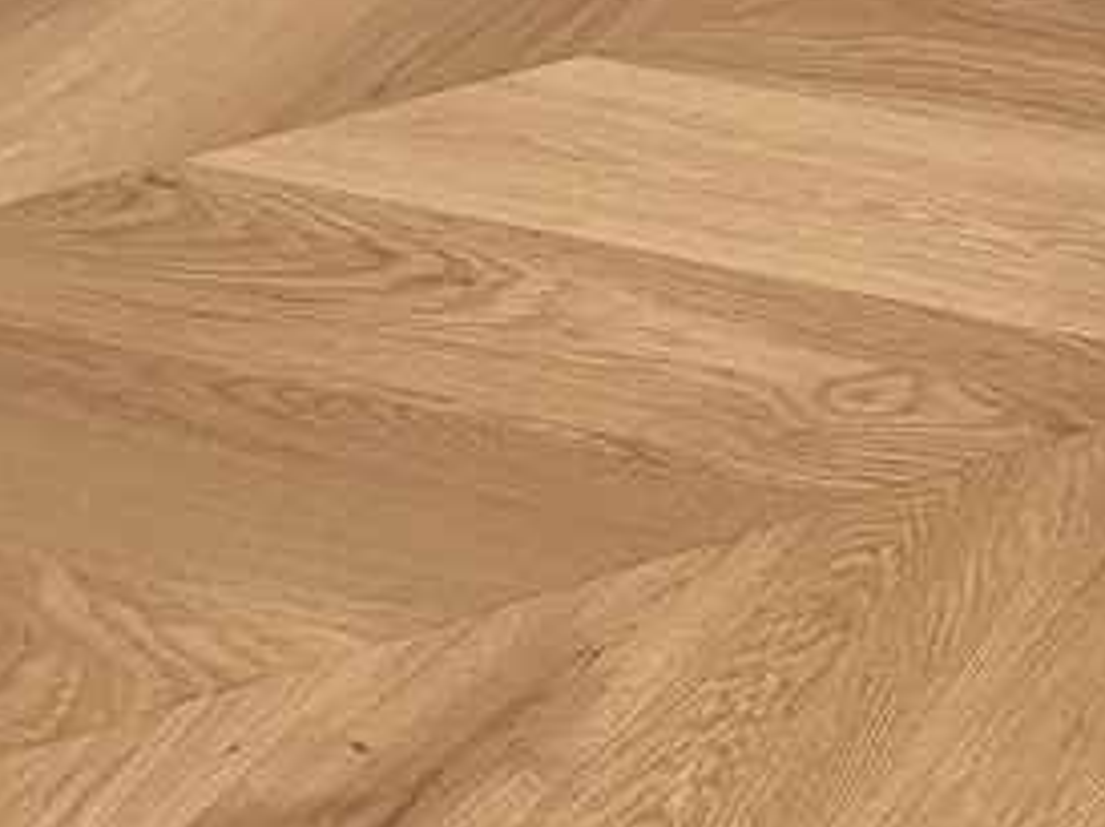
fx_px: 3636
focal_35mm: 114
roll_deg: +2.7
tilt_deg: -39.3
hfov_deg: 14.5
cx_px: 2186
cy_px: 428
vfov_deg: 13.0
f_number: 1.8
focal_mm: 4.25
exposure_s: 1/60
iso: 250
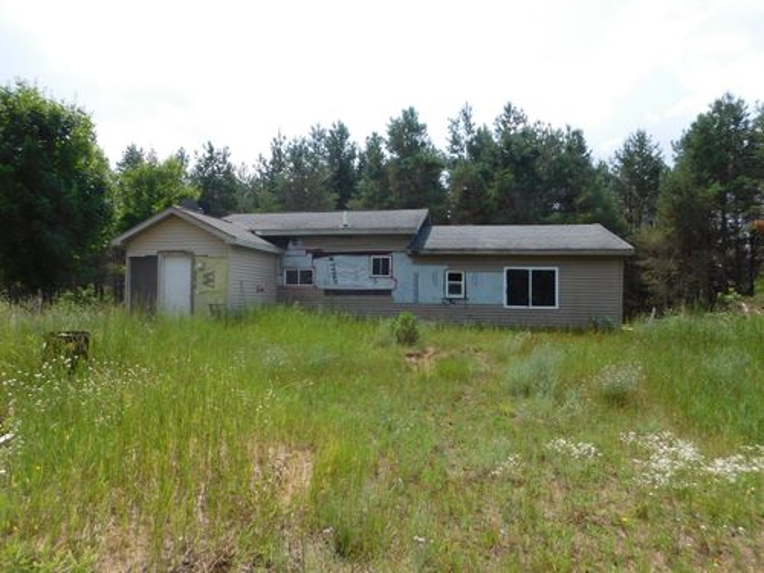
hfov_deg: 73.9
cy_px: 286
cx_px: 382
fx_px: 508
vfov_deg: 58.9
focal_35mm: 23
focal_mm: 4
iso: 125
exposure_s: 1/1250
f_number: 3
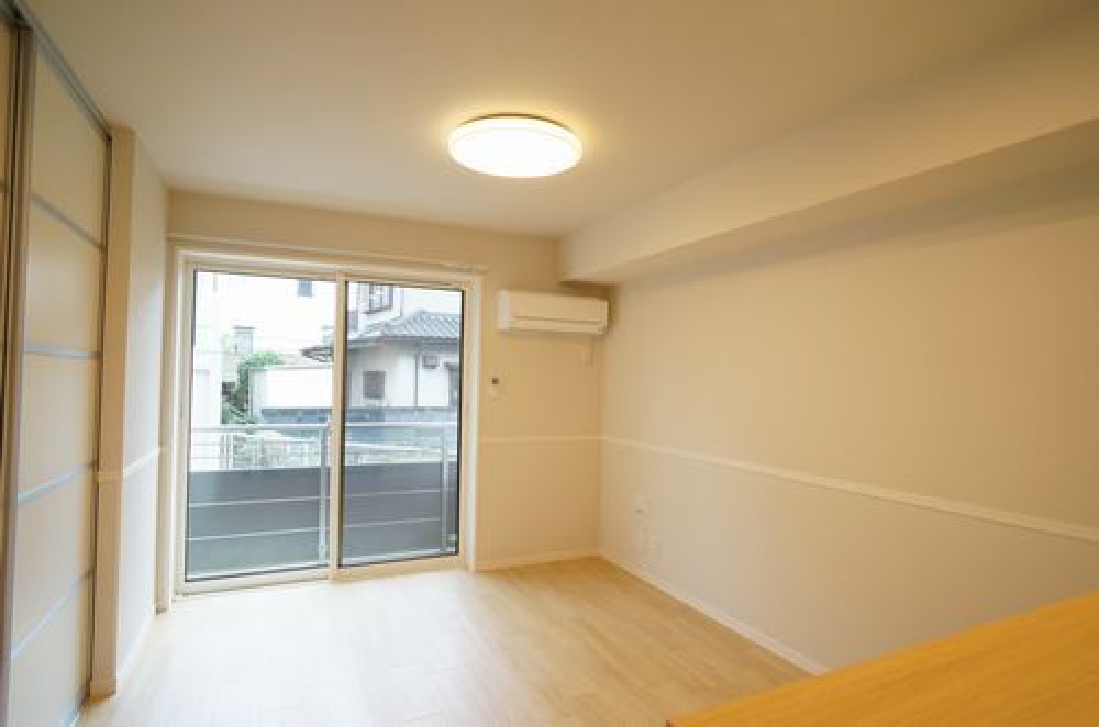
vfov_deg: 52.9
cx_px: 550
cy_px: 364
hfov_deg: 73.9
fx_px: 731
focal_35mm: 24
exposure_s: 1/80
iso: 400
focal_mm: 16
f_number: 4.5
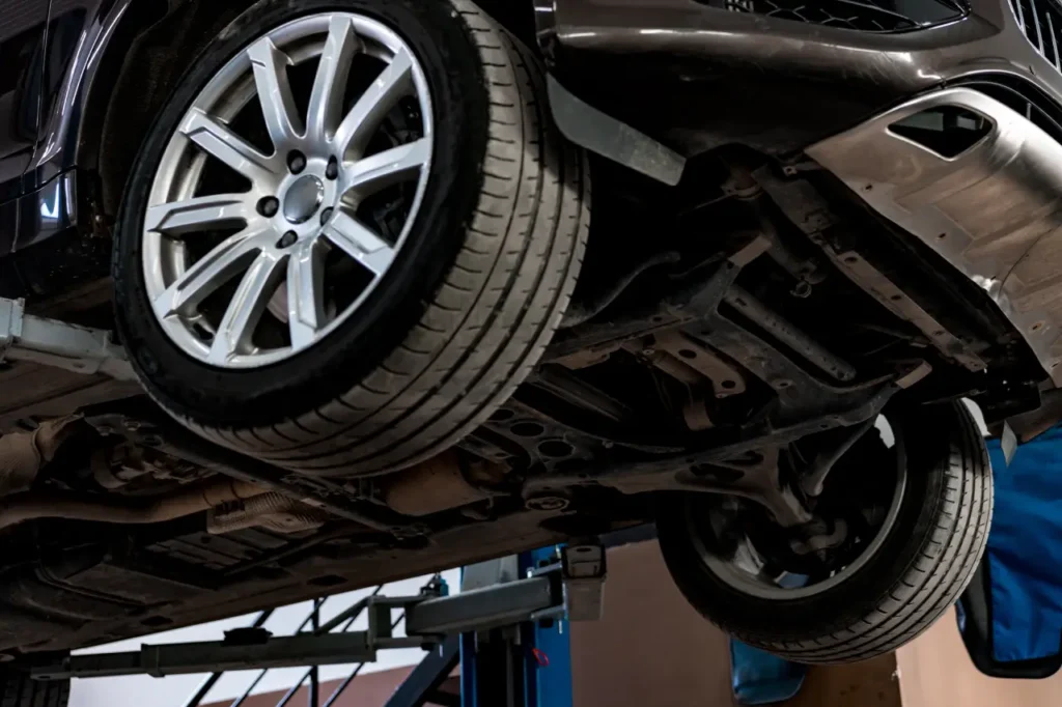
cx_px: 531
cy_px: 354
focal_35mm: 55
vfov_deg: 24.6
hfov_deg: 36.3
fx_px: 1622
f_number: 3.2
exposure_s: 1/100
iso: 500
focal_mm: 55
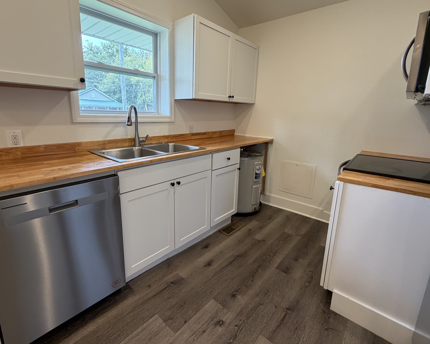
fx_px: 216
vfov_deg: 76.8
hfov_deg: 89.6
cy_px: 156
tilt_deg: -12.0
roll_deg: -1.3
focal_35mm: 17
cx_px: 205
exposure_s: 1/120
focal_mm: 2.22
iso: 250
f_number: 2.2
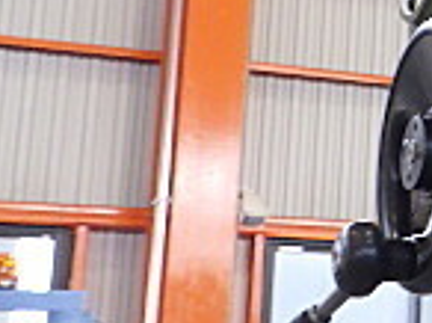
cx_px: 876
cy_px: 47
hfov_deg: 13.6
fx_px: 1532
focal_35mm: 123
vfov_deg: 11.9
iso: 500
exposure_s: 1/45
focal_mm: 5
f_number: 3.5
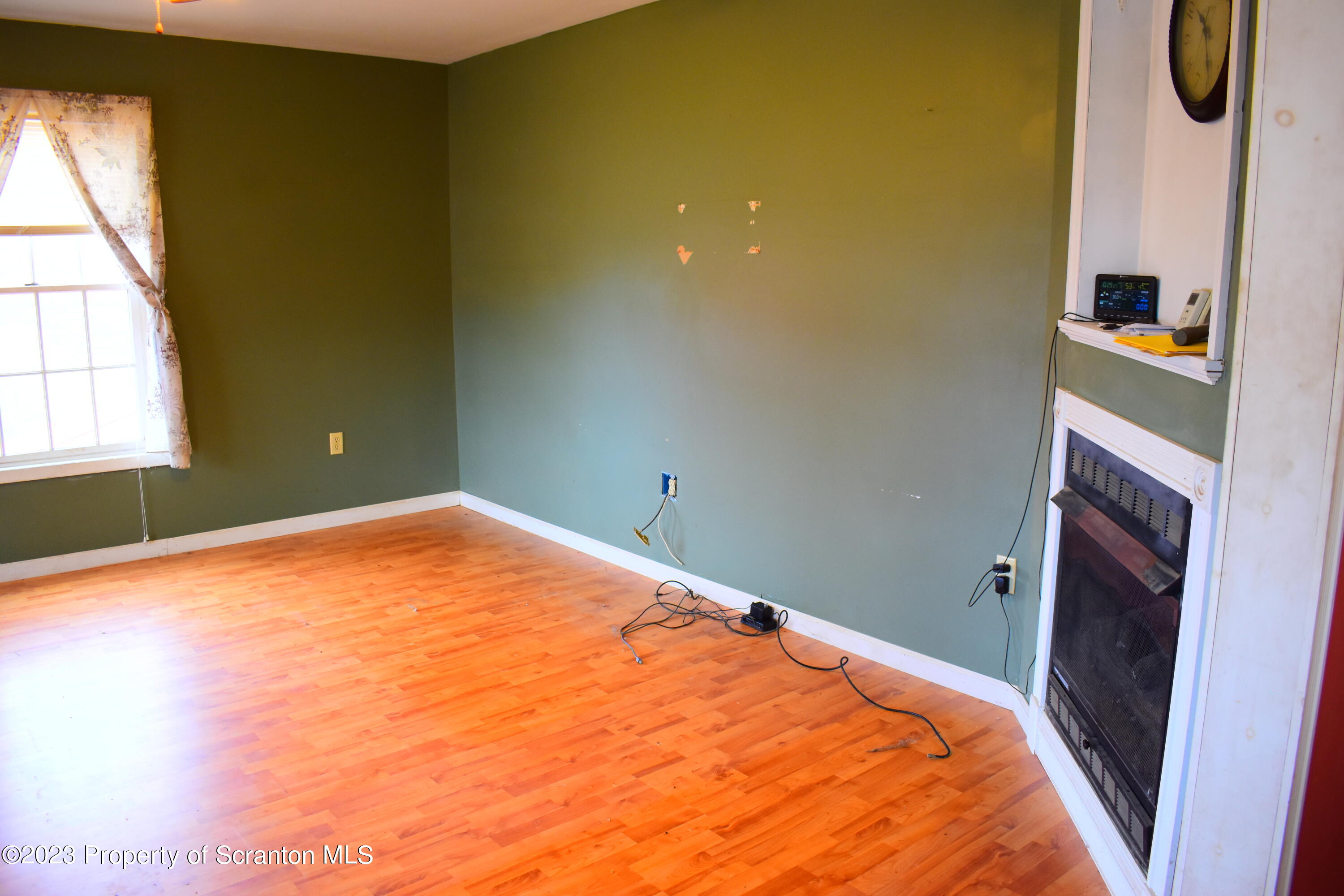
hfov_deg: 67.4
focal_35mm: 27
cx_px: 672
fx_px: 1008
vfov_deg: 47.9
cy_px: 448
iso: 640
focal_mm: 18
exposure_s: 1/60
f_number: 4
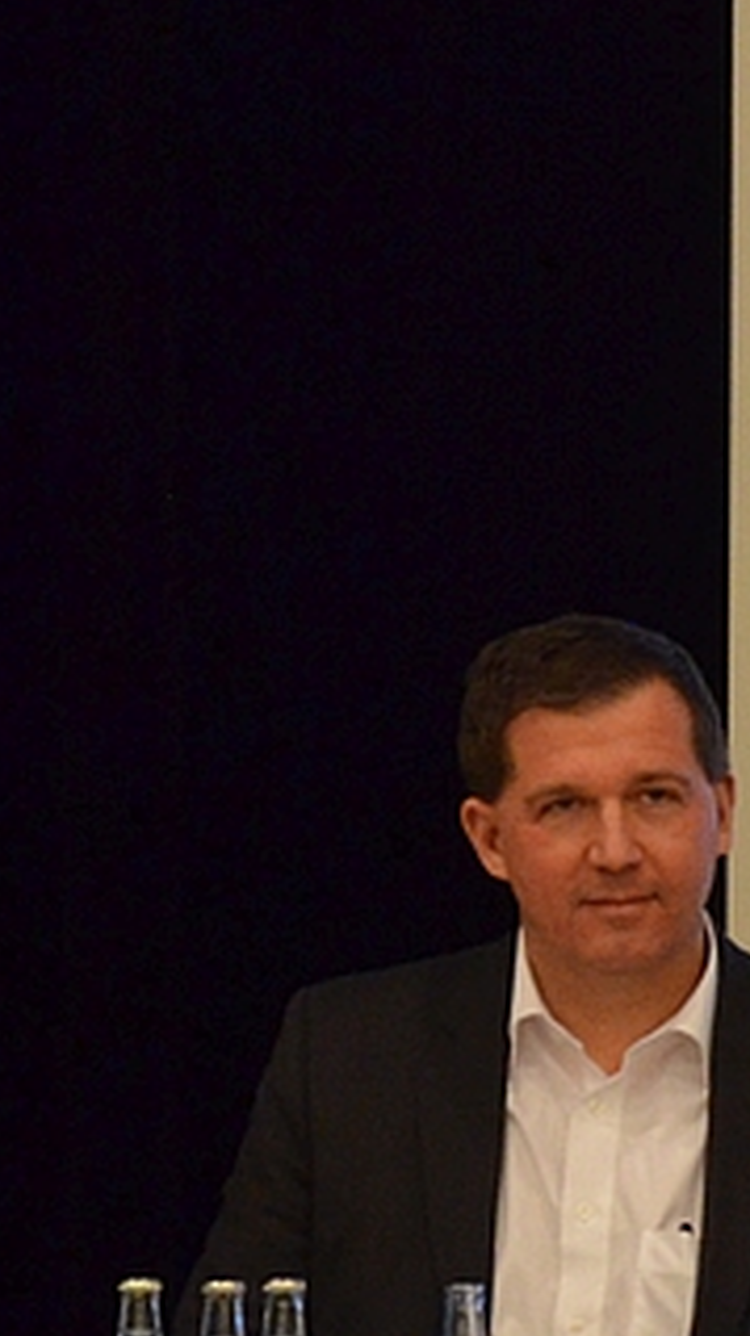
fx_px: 16754
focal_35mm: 473
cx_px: 2137
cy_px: 796
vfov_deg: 4.6
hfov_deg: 2.5
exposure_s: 1/25
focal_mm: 80
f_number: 5.3
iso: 1600
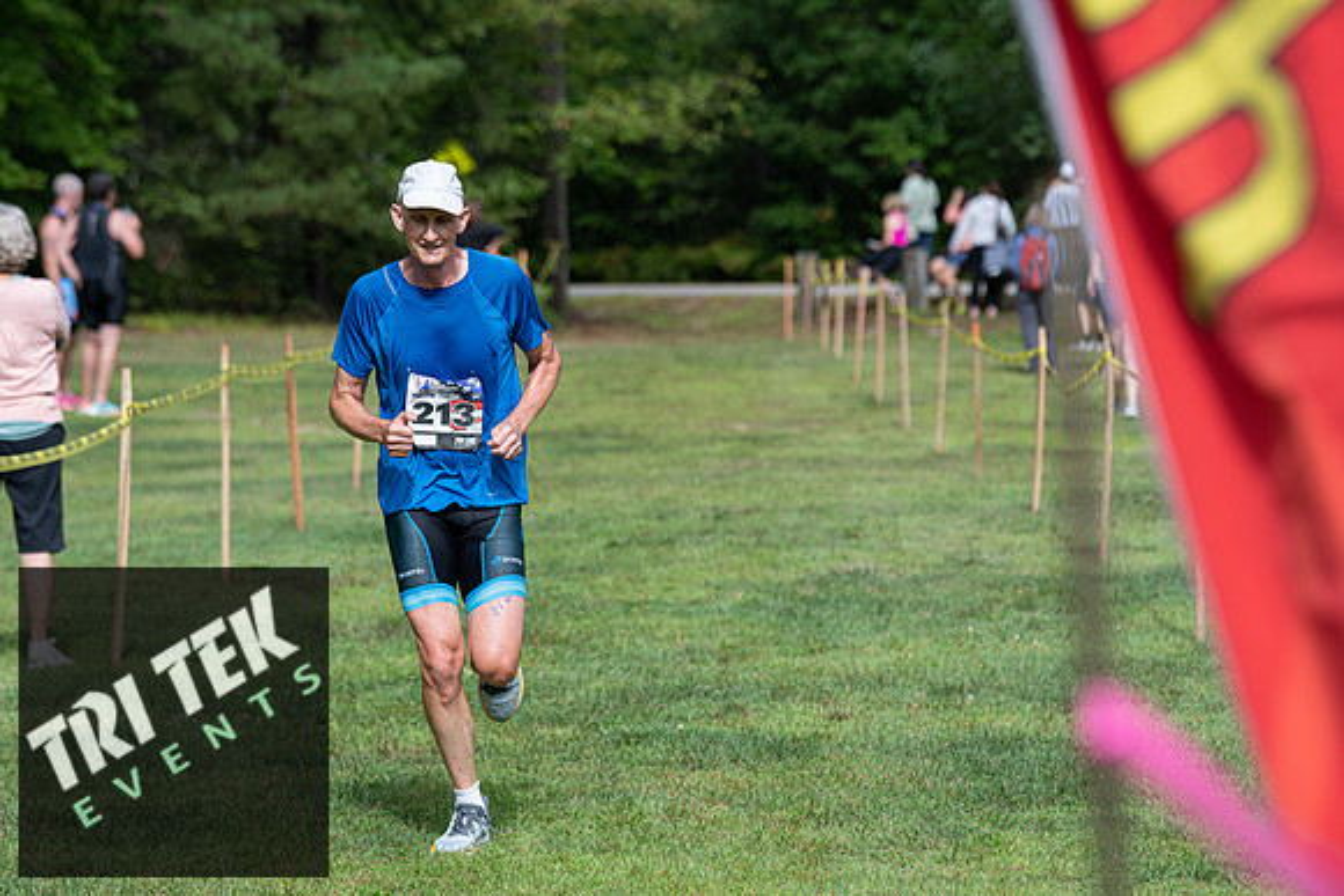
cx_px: 672
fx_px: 6348
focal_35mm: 170
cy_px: 448
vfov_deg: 8.1
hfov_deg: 12.1
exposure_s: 1/1000
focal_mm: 170
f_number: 5
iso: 200
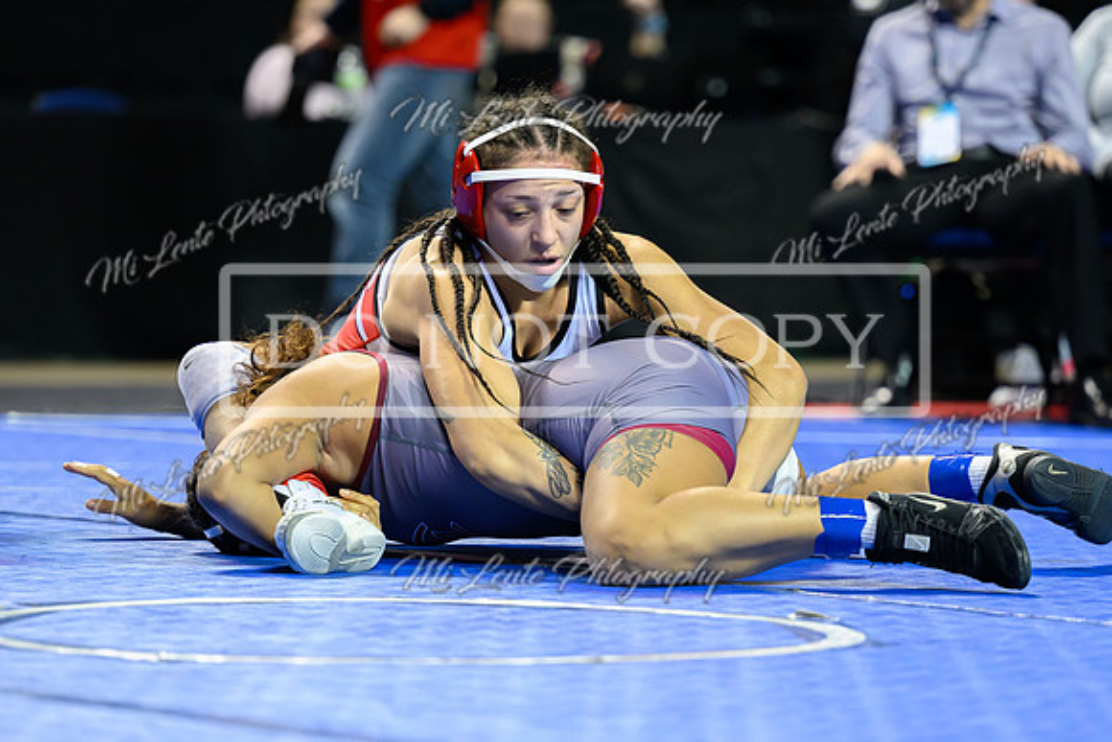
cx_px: 582
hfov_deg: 9.3
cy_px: 384
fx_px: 6840
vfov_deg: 6.2
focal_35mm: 221
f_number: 2.8
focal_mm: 155
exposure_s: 1/800
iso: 2500
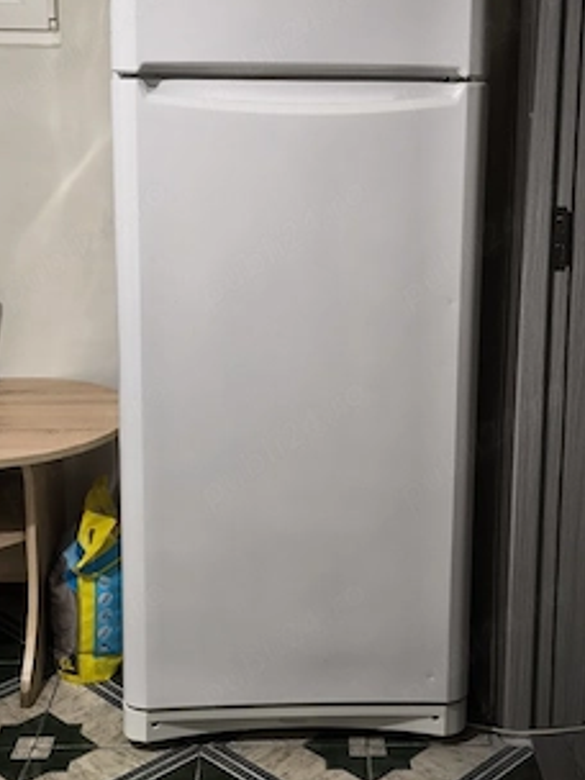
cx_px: 334
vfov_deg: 37.9
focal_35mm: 50
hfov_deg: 29.1
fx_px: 1127
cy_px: 275
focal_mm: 6.92
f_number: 1.9
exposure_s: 1/50.3
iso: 400
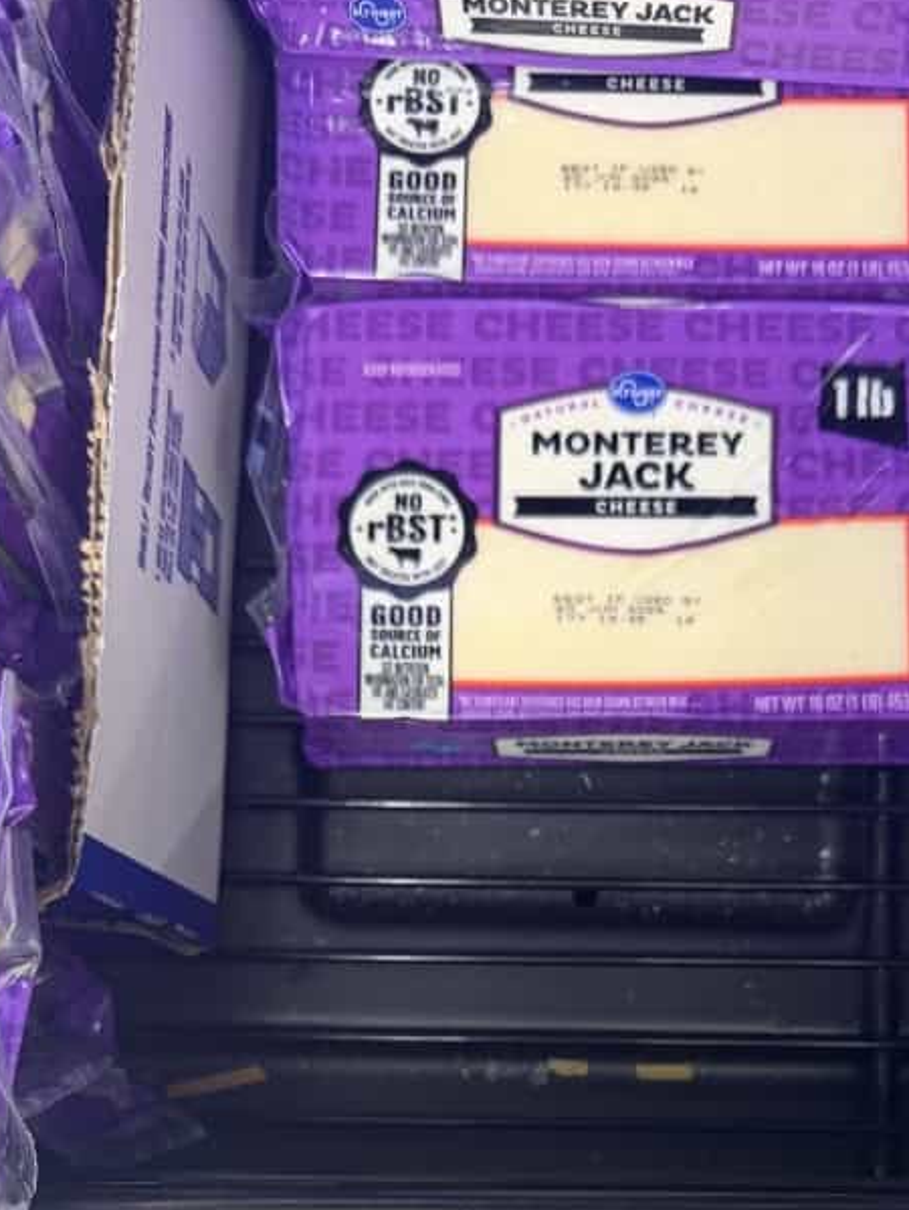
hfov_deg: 34.9
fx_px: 1434
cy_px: 1020
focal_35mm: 41
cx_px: 588
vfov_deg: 43.0
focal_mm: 6.8
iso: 160
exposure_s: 1/63
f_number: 1.8
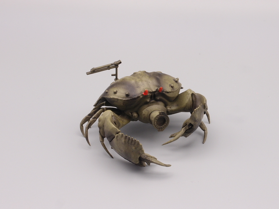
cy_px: 104
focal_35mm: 77
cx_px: 140
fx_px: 621
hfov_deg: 25.3
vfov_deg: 19.1
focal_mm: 16.63
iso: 100
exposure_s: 1/10
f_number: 8
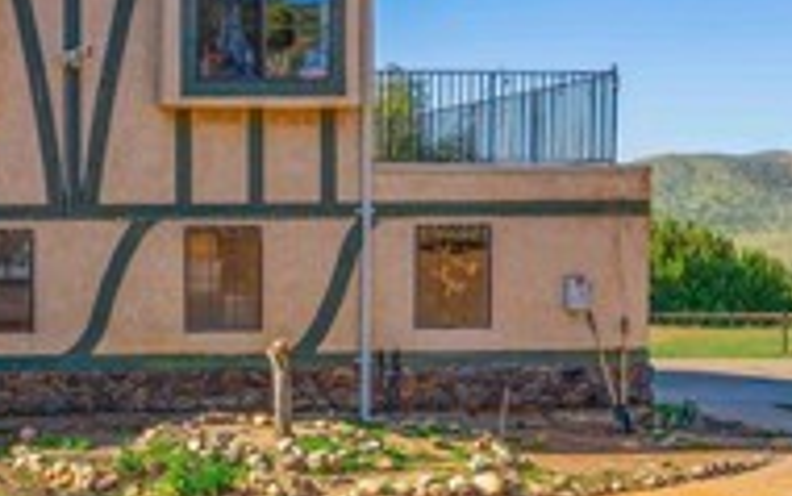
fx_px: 1037
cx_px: -58
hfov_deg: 36.1
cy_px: 252
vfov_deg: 26.9
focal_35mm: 48
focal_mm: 14
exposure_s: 1/160
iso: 100
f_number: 8
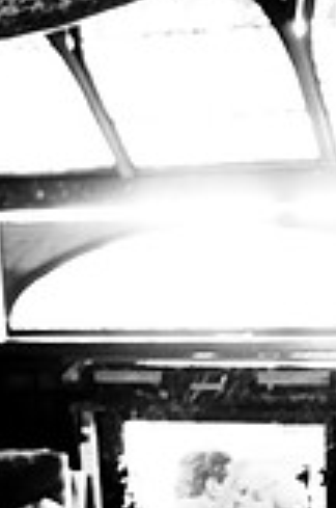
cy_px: 605
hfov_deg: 18.3
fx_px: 989
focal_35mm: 70
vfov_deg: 25.8
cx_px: 400
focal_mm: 17
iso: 400
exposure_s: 1/10
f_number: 4
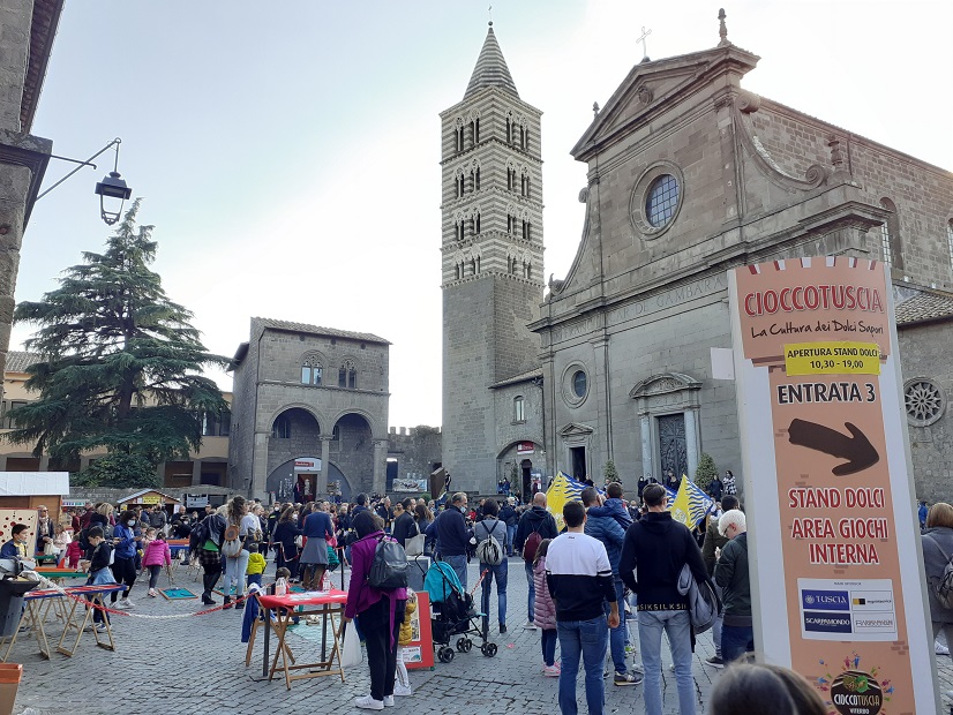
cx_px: 476
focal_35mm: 27
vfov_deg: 51.4
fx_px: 744
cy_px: 358
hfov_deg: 65.3
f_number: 1.9
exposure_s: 1/155
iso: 40
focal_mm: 3.6
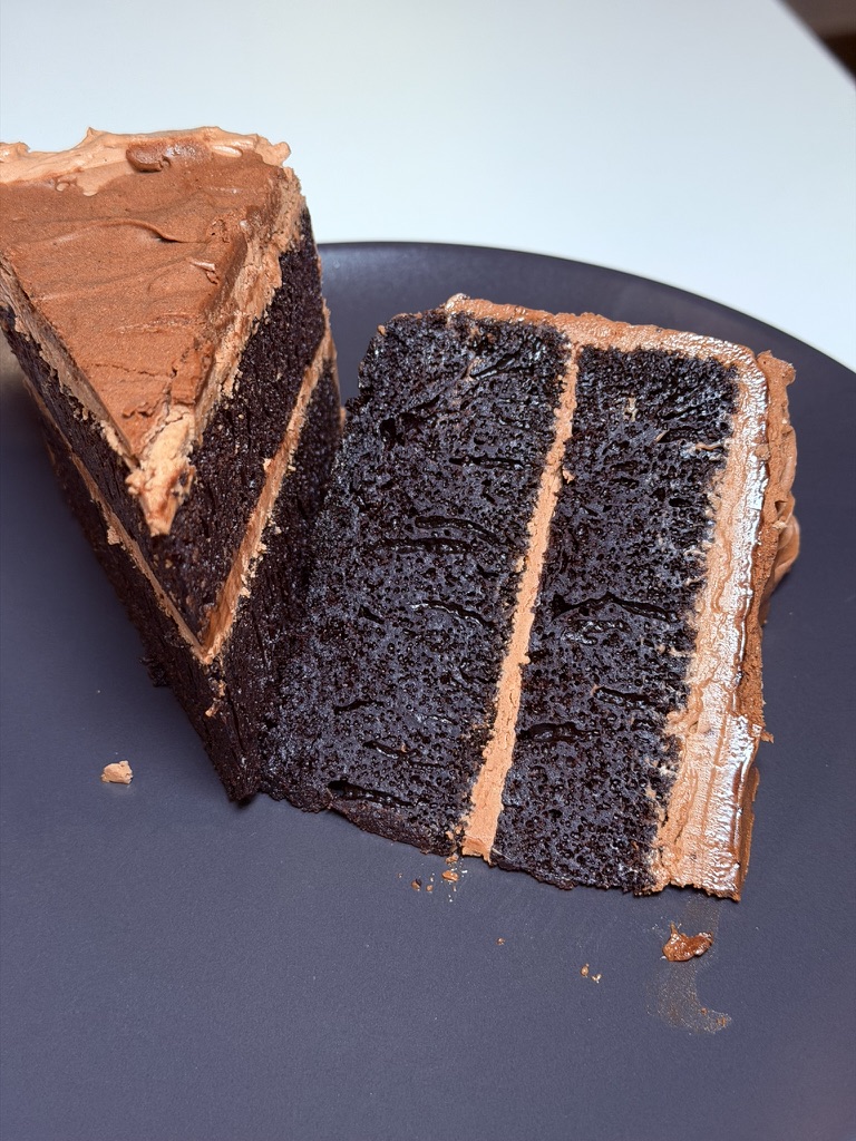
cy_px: 570
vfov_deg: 39.7
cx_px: 428
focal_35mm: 48
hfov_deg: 30.3
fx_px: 1583
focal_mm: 6.76
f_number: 1.78
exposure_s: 1/60
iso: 100
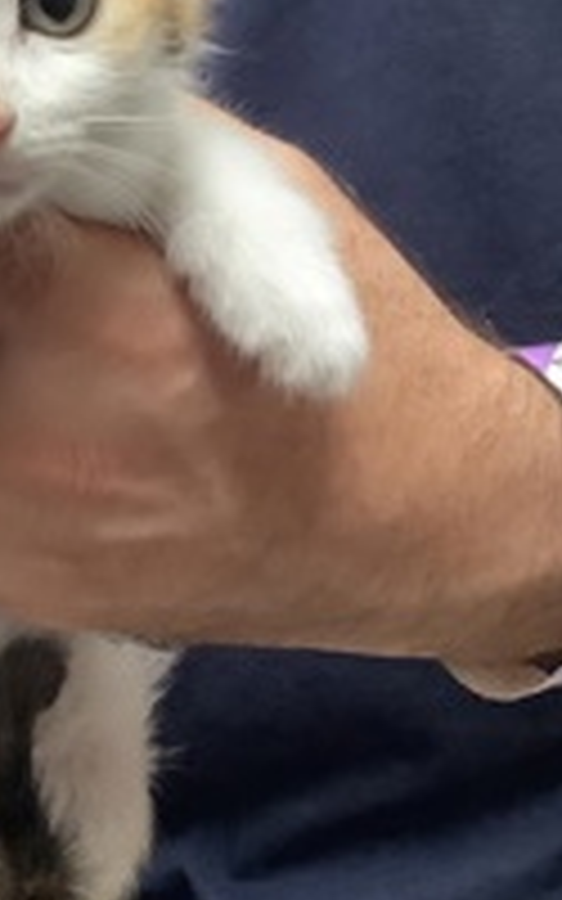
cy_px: 324
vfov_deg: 29.6
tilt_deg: -10.7
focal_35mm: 69
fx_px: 1691
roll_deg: -1.0
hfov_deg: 18.7
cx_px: 128
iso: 320
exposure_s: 1/60
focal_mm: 3.3
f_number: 2.4
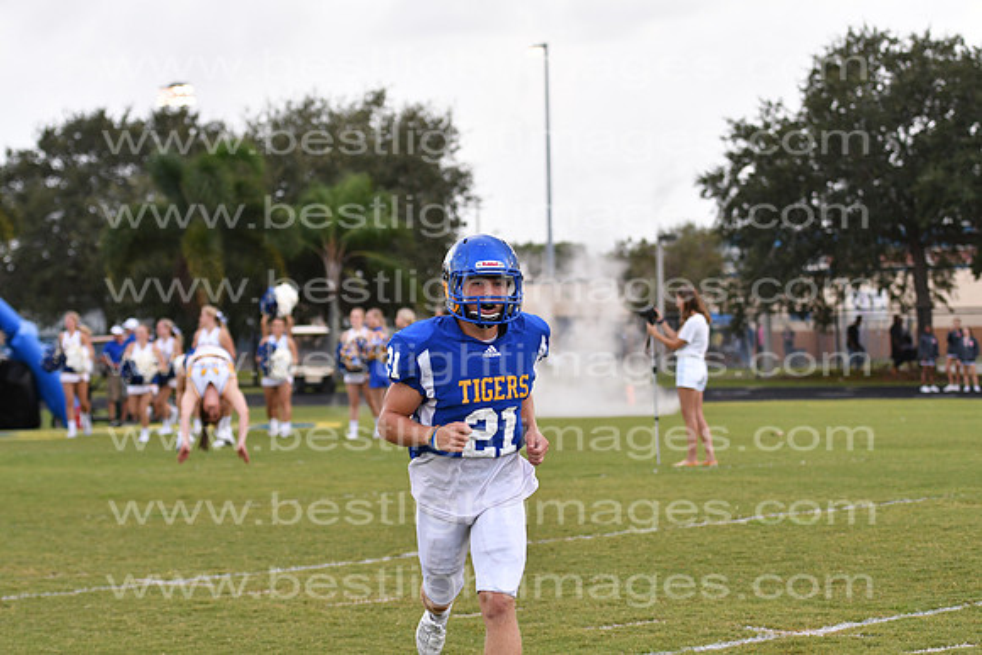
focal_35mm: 105
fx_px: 2865
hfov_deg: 19.5
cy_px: 328
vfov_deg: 13.0
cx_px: 491
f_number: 3.2
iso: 800
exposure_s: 1/1000
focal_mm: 70
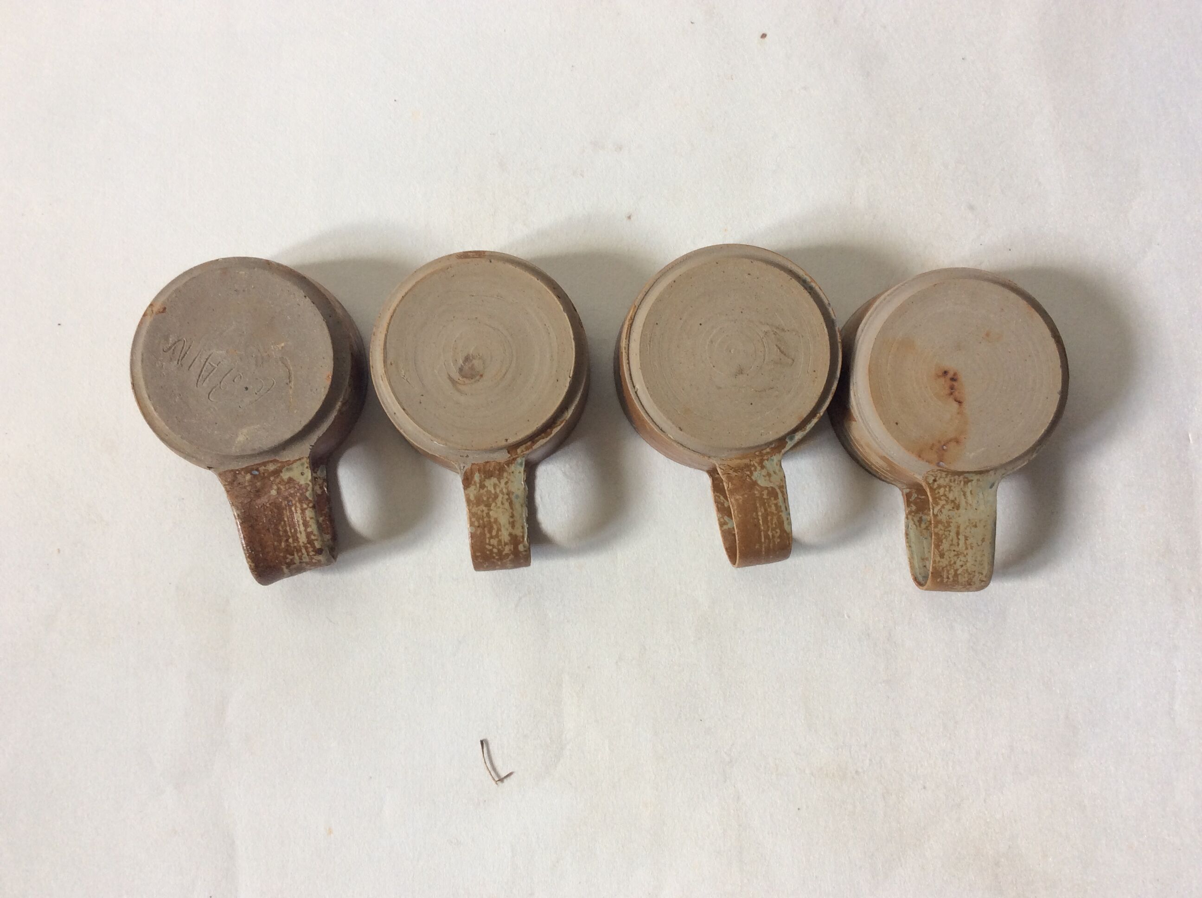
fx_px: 1110
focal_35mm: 32
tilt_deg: -86.3
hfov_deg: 56.9
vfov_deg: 44.1
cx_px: 601
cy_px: 449
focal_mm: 3.3
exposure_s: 1/25
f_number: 2.4
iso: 32
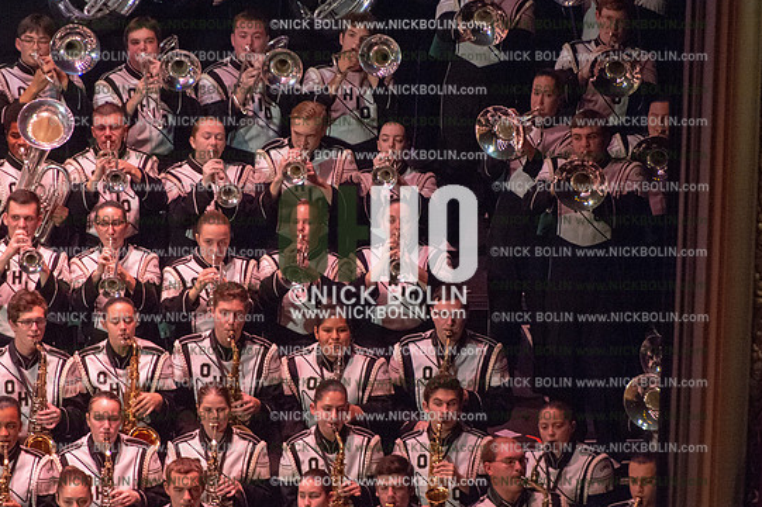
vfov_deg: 3.2
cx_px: 377
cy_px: 252
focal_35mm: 429
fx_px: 9075
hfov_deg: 4.8
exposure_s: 1/200
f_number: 5.6
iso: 8000
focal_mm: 400
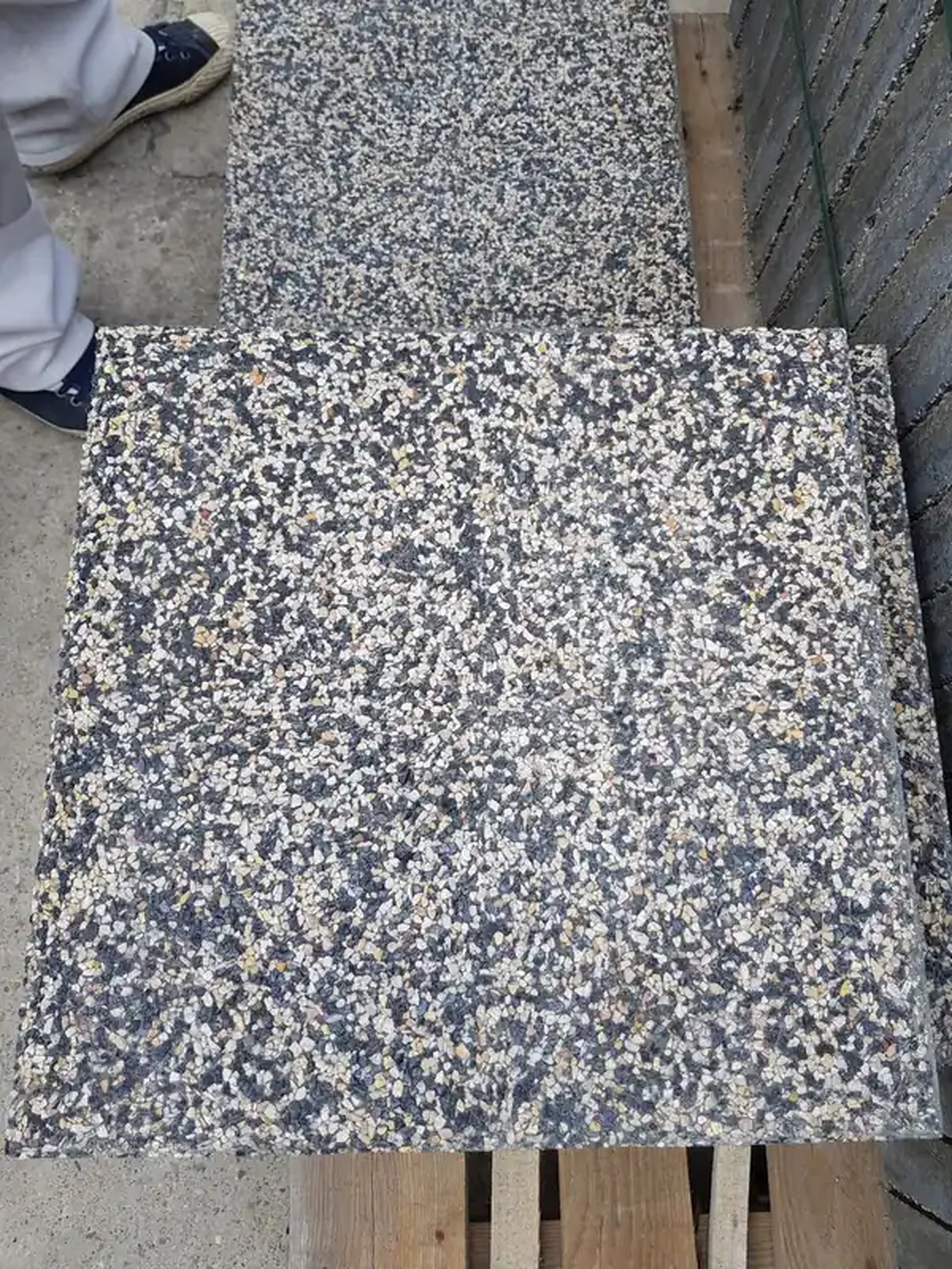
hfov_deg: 53.1
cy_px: 634
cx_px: 476
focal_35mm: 26
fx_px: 953
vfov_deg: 67.3
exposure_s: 1/1056
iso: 40
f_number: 1.7
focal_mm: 4.2
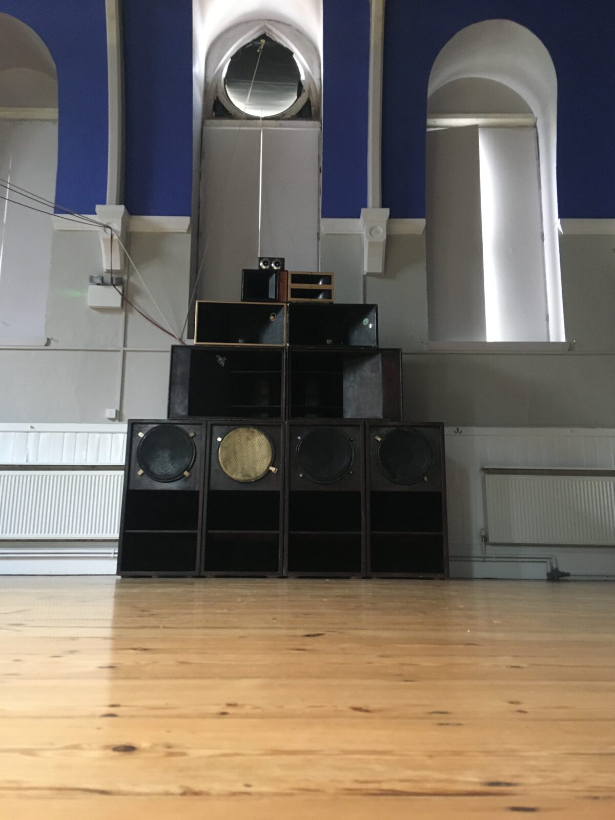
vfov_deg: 61.7
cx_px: 308
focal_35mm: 29
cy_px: 410
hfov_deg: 48.2
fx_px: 687
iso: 400
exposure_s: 1/17
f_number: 2.2
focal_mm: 4.15
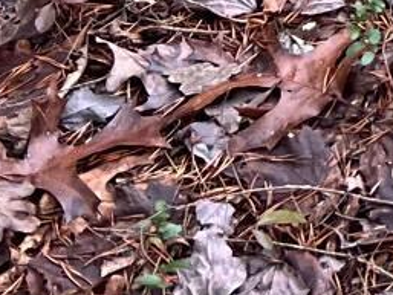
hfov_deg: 8.0
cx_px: 1266
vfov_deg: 6.7
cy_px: -561
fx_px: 2317
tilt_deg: -45.2
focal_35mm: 204
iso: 100
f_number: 1.5
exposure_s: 1/121
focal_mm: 5.7
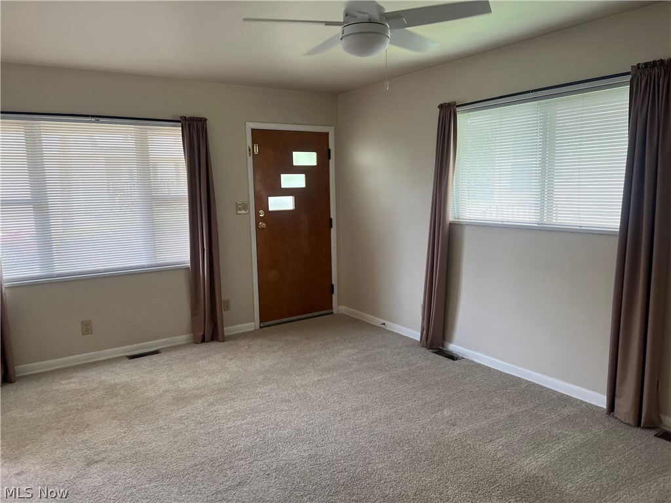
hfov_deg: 67.3
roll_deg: +1.4
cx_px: 336
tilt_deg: -8.4
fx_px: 504
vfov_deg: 53.1
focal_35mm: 26
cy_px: 252
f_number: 1.5
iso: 64
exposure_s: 1/120
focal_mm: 5.7
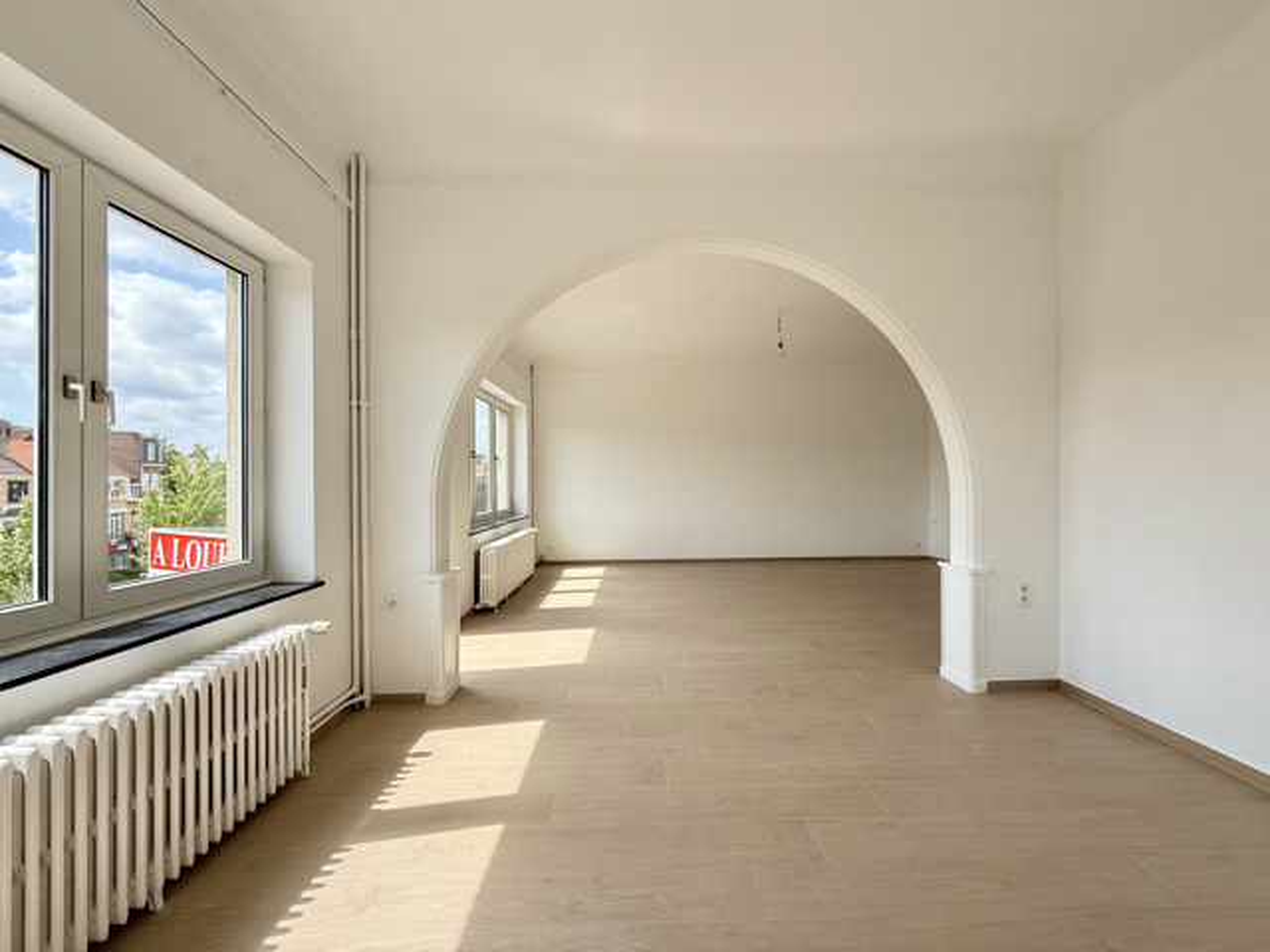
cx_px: 635
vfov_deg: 85.7
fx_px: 514
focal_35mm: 14
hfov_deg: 102.1
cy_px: 476
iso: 50
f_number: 2.2
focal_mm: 2.22
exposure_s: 1/408
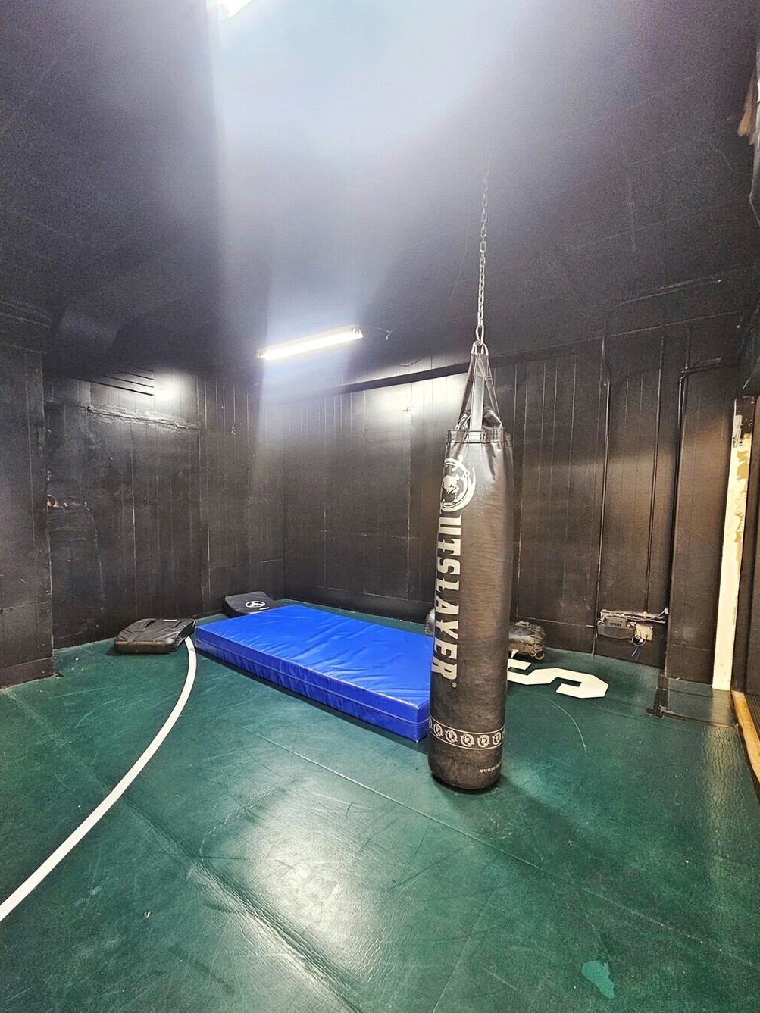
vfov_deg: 101.9
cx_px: 364
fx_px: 410
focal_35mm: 14
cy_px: 540
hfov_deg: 85.6
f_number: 2.2
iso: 640
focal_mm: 2.2
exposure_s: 1/30
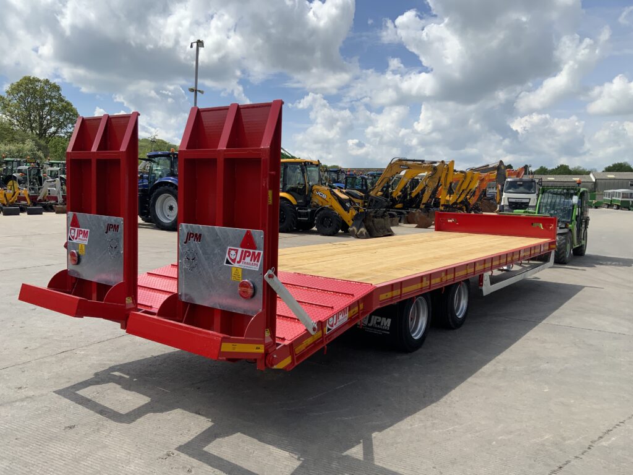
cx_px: 316
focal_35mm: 29
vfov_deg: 48.2
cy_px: 238
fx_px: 530
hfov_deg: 61.7
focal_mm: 3
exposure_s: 1/2538
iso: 20
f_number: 1.8
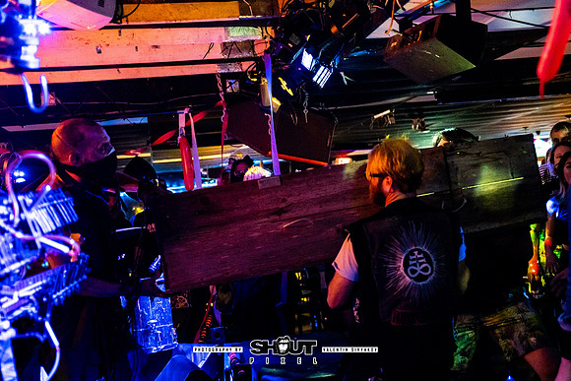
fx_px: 880
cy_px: 241
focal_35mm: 55
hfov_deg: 35.7
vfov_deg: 24.4
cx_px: 361
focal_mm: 43.9
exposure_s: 1/200
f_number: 2.8
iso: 3200
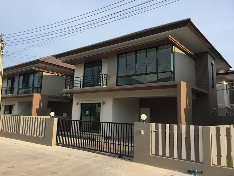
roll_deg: -3.4
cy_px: 88
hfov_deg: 61.7
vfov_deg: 48.2
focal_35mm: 29
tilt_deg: +7.6
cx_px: 117
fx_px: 196
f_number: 2.2
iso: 32
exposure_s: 1/1364
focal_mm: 4.15
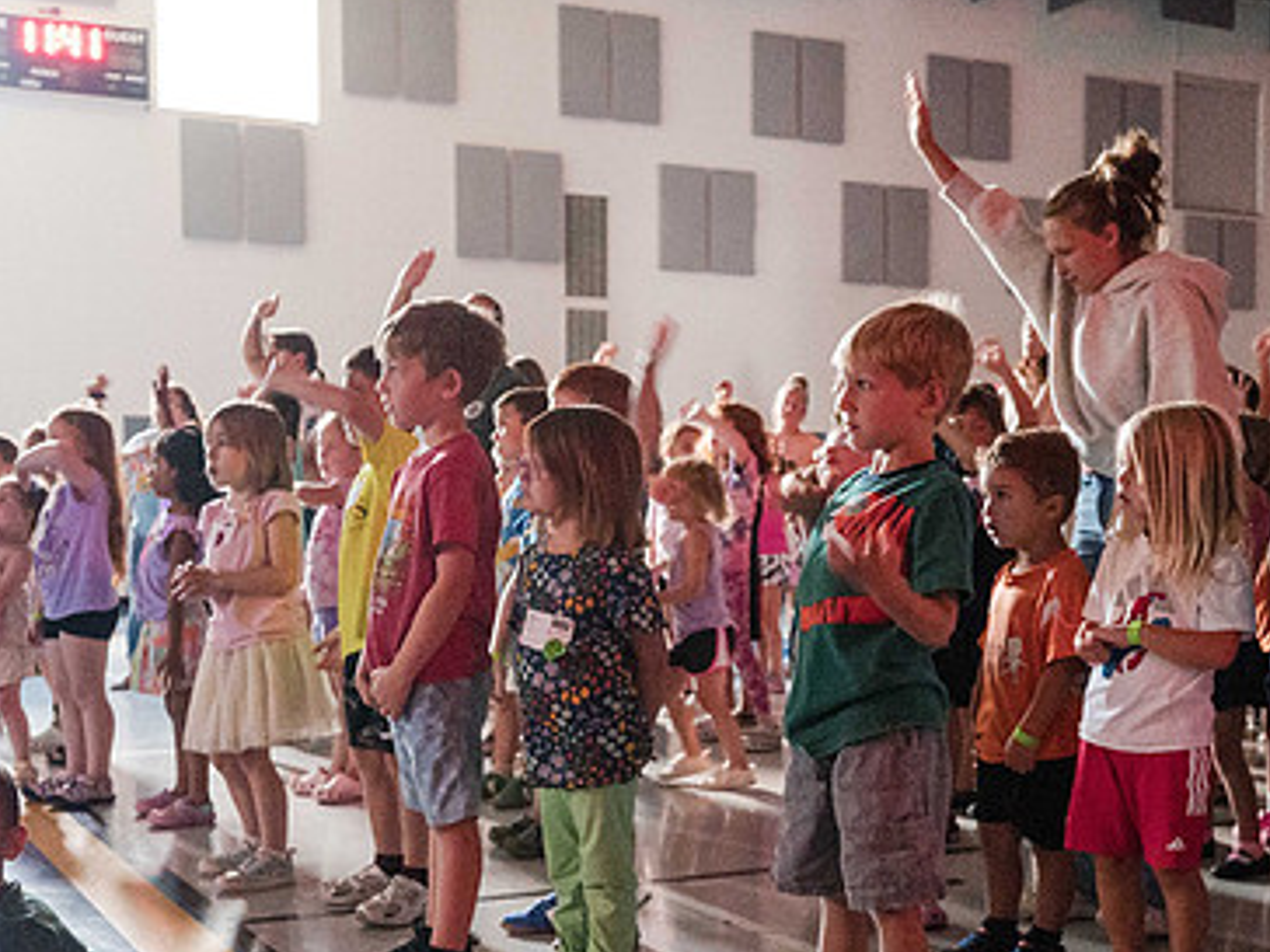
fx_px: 1798
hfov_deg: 38.9
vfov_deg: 29.5
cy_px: 638
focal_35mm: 49
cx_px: 681
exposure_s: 1/60
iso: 14400
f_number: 4
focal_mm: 30
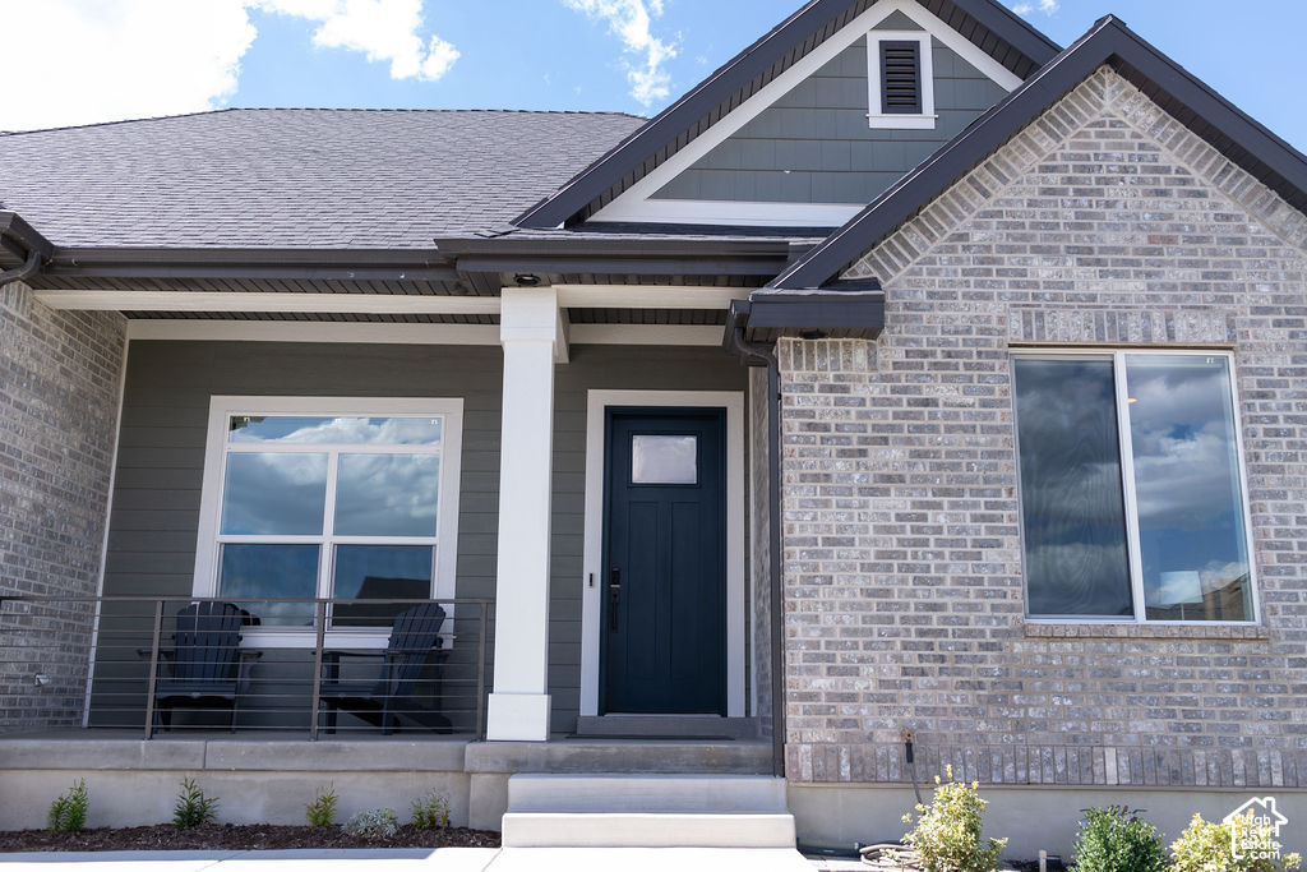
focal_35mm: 35
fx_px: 1271
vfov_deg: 37.9
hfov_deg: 54.4
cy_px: 436
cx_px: 654
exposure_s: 1/250
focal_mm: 35
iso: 125
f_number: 4.5
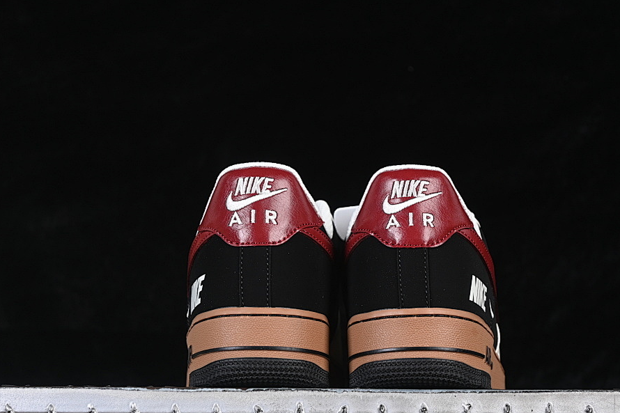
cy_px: 233
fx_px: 1567
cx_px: 334
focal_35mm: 91
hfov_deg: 22.4
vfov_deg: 15.0
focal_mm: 50
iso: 160
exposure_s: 1/60
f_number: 6.3
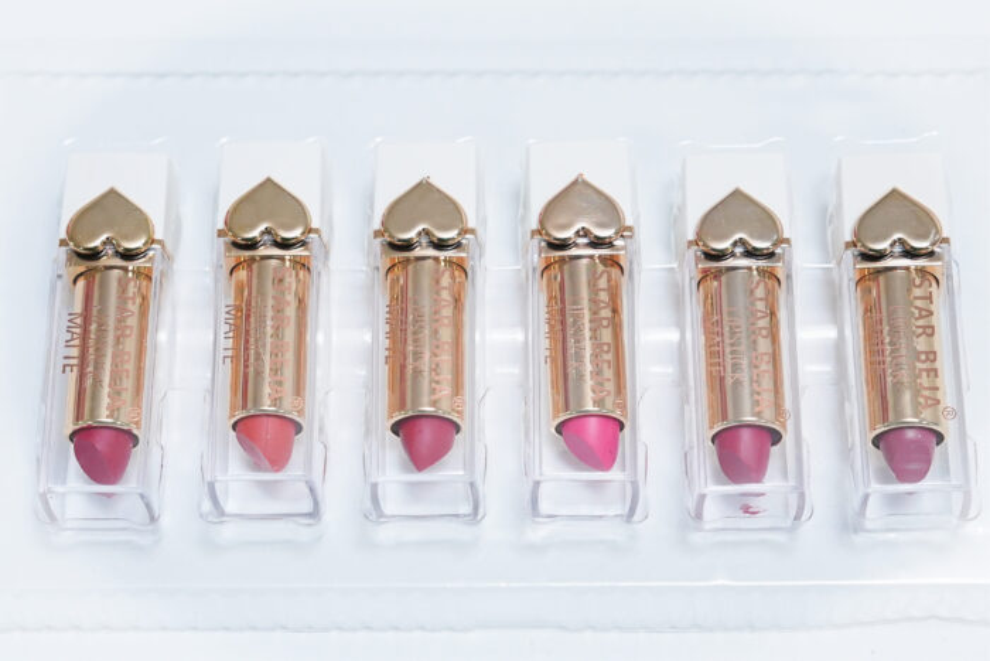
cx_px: 495
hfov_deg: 22.6
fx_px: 2475
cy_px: 330
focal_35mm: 90
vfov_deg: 15.2
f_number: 5
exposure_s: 1/640
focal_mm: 60
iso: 3200
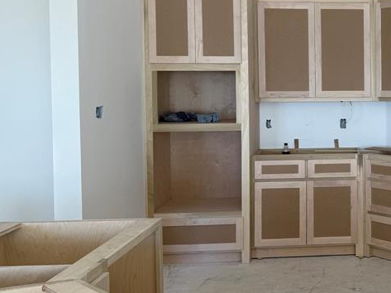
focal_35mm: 52
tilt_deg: -1.5
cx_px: 394
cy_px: 100
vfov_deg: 27.8
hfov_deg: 33.6
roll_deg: -0.3
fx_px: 587
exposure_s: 1/121
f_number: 1.78
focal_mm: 6.76
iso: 64
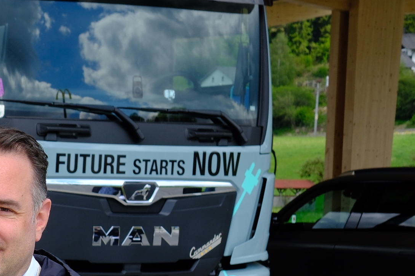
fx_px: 1417
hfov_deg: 15.3
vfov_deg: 10.7
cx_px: -224
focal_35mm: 123
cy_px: 432
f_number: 6.4
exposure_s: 1/250
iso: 200
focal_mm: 23
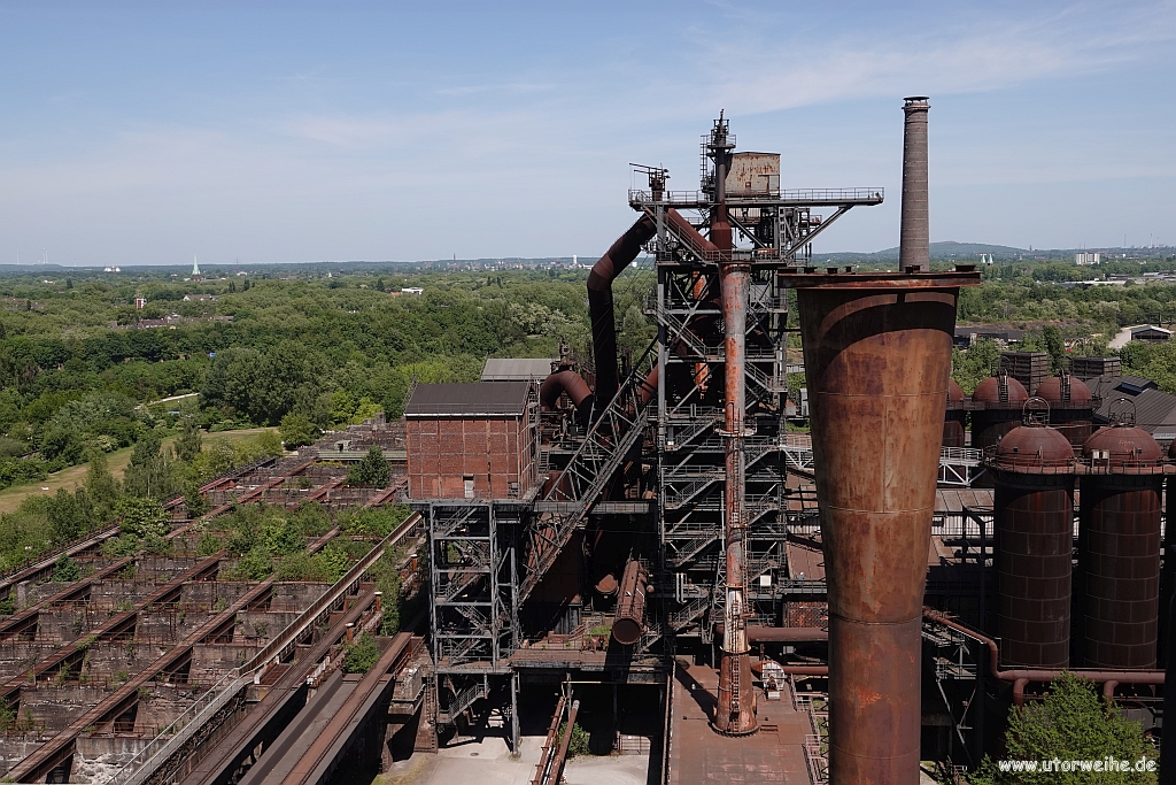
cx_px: 588
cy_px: 392
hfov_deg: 55.8
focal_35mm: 34
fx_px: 1111
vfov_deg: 38.9
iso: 100
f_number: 4
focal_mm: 12.33
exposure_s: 1/1000
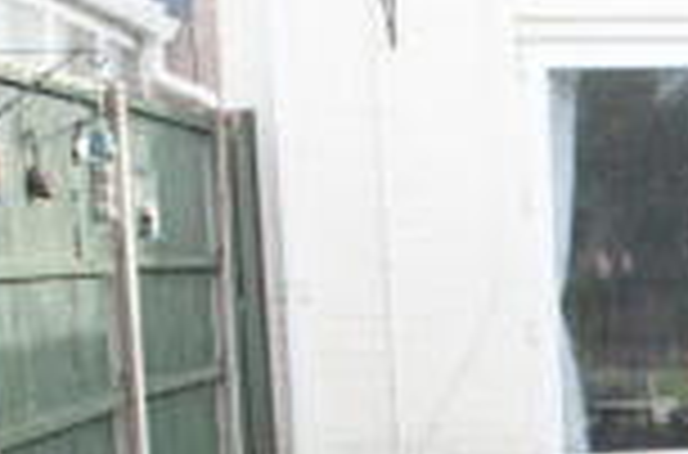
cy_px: 539
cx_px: 1403
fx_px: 2210
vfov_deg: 11.5
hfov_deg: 14.5
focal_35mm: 116
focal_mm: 18
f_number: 5.6
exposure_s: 1/80
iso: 200
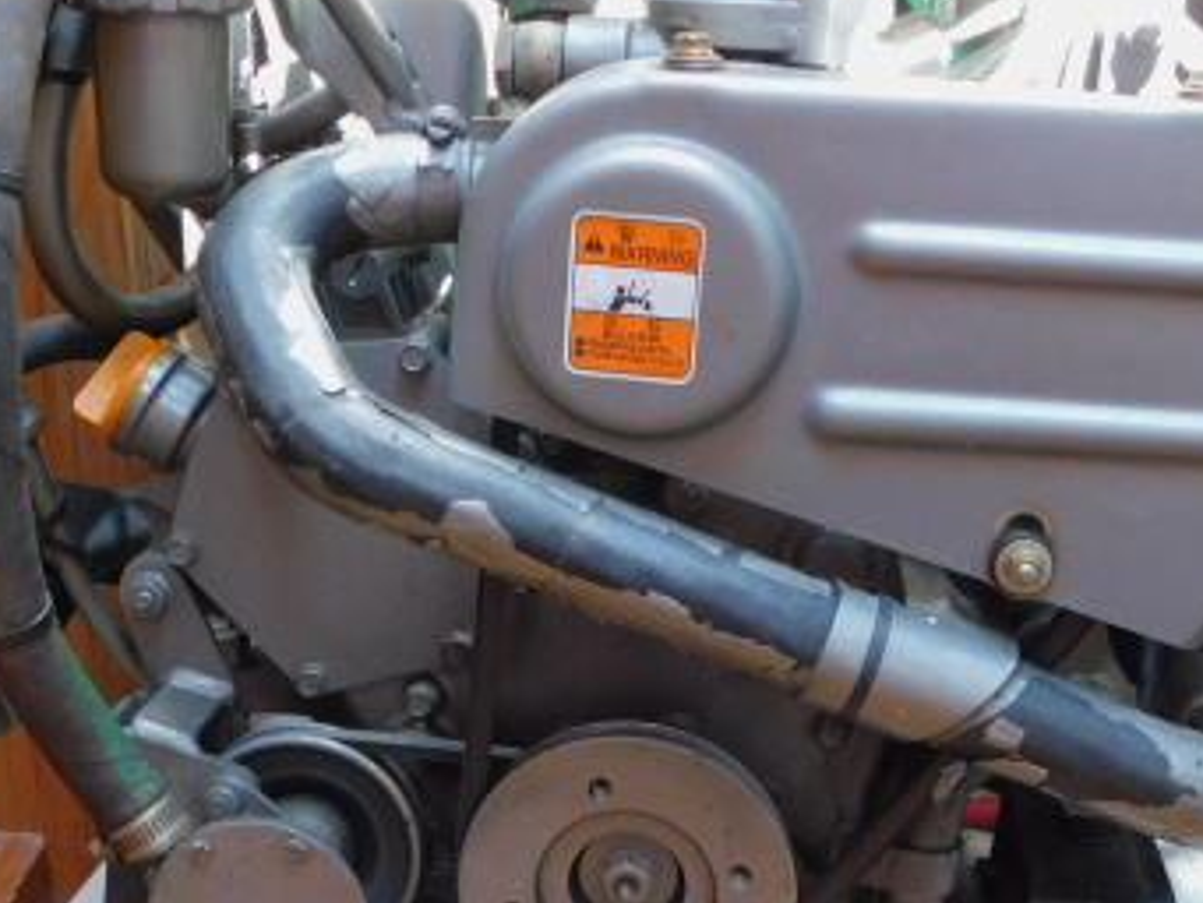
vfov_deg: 26.9
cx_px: 628
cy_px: 610
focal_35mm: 54
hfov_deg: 35.5
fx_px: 1877
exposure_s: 1/30
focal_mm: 4
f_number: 3
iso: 180
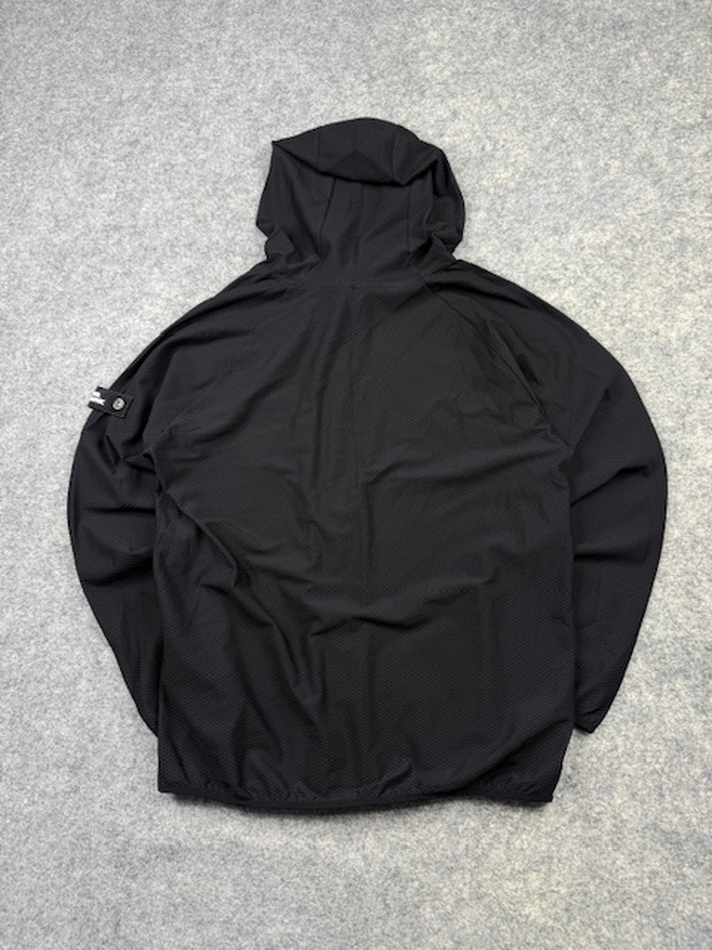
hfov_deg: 56.8
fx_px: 658
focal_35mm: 24
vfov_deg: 71.6
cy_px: 475
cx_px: 356
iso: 100
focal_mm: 6.76
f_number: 1.78
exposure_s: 1/100
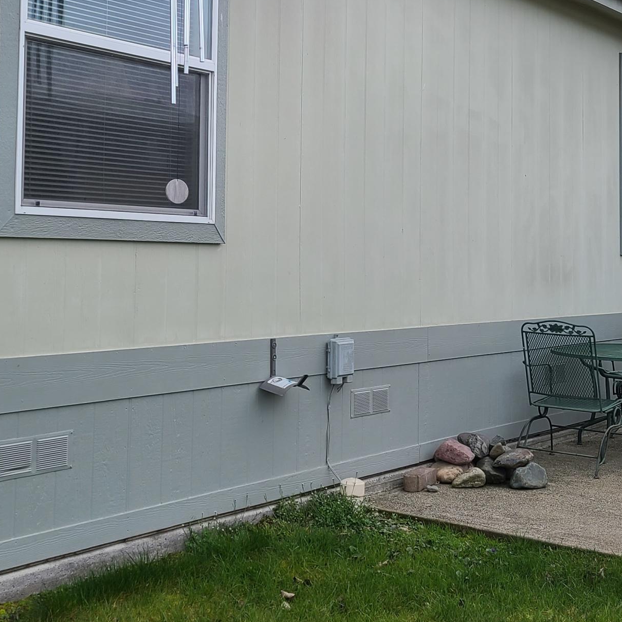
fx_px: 1159
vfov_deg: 29.8
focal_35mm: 57
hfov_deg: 30.0
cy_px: 209
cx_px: 298
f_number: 1.8
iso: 40
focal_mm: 5.4
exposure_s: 1/991
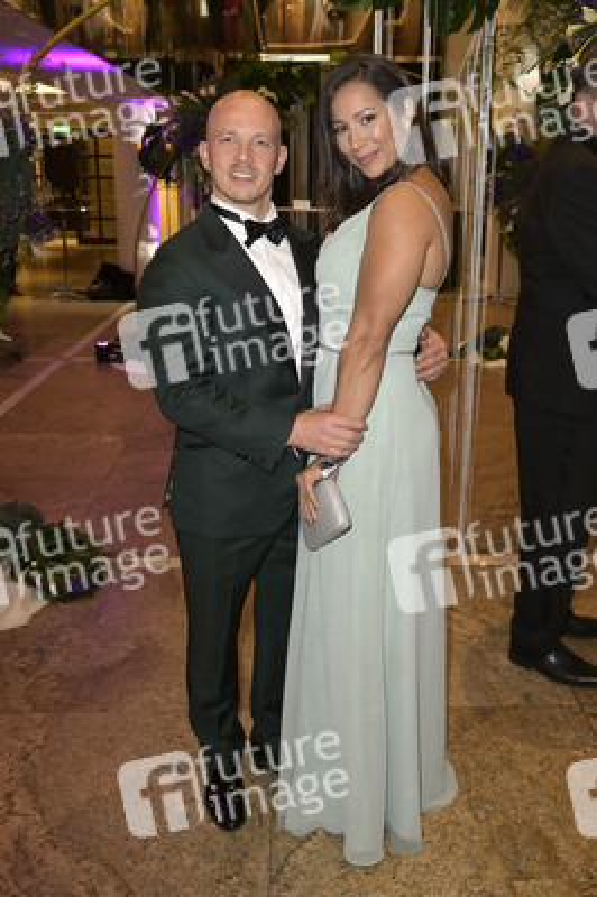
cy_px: 448
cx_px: 298
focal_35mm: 34
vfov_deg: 55.8
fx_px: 847
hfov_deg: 38.8
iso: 2500
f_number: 5.6
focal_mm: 34
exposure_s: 1/80
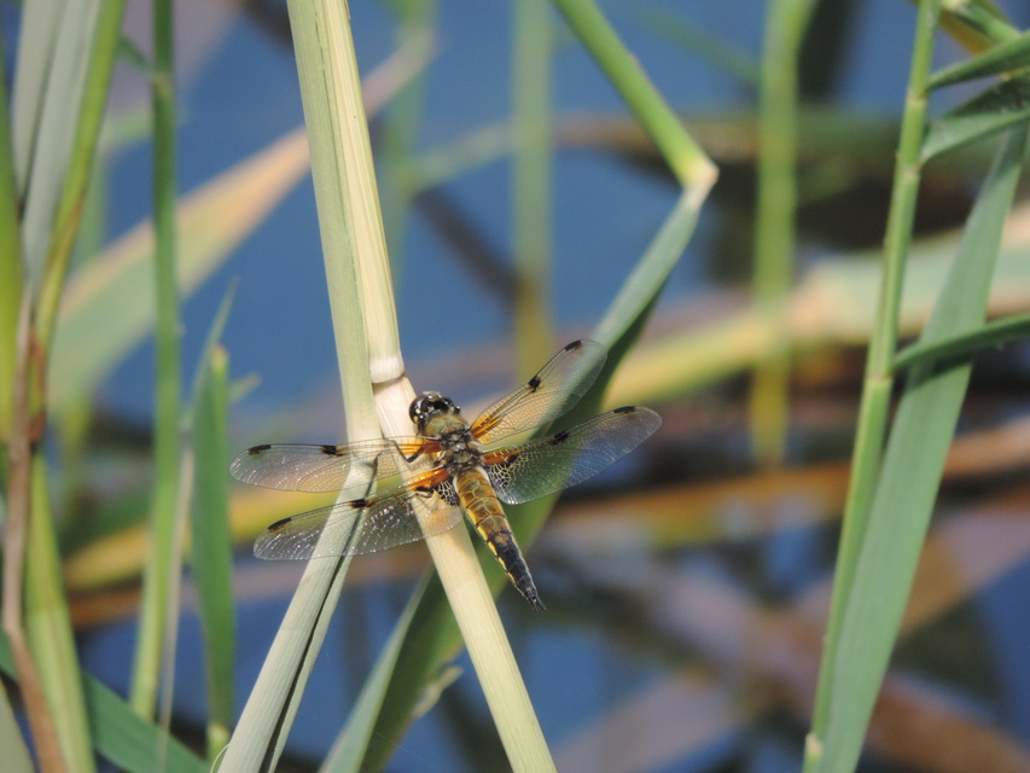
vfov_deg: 1.5
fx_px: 29759
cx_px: 515
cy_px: 386
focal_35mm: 1000
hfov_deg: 2.0
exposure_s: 1/500
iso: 400
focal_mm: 180
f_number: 5.9
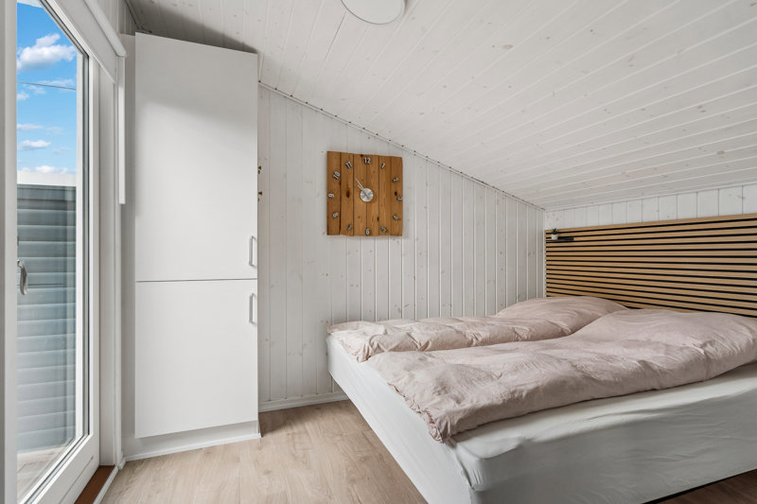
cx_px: 378
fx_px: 357
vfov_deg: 70.4
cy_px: 252
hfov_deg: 93.3
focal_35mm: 17
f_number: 5.6
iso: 400
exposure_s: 1/80
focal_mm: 17
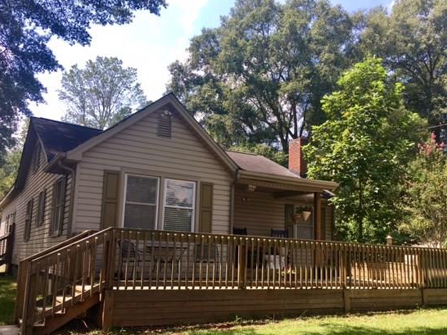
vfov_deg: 41.7
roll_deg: -1.8
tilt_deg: +9.4
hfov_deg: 53.9
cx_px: 241
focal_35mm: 34
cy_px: 191
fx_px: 439
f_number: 2.2
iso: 25
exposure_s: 1/587
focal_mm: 4.15
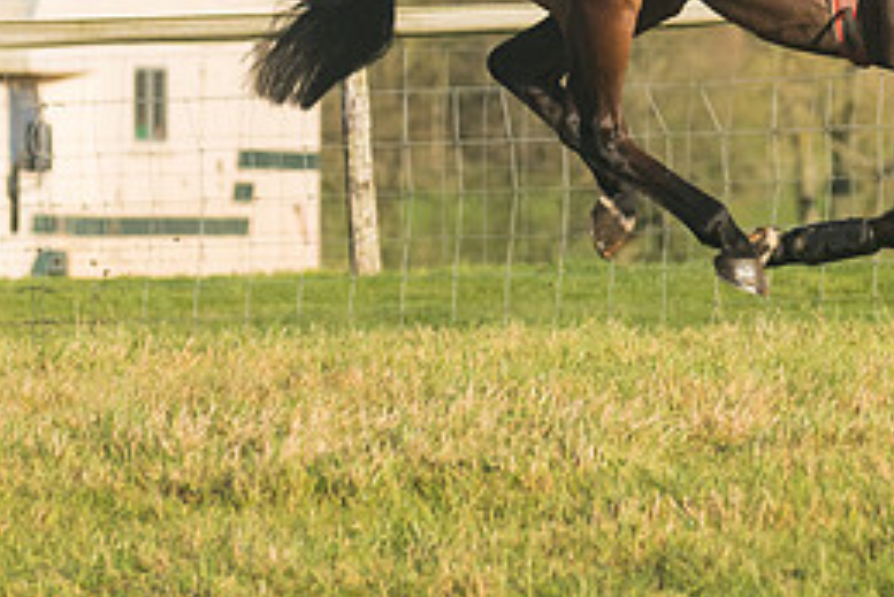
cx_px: 908
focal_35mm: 519
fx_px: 12895
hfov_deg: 4.0
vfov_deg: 2.7
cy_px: -66
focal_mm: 155
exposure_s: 1/5000
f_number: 5
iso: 400
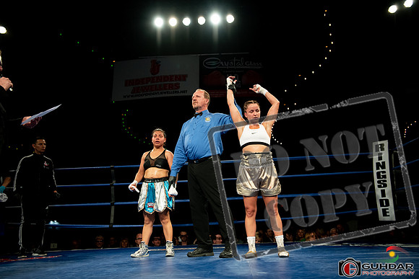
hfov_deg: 55.8
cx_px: 210
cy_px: 140
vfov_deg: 38.9
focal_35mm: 34
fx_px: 396
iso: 1600
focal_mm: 34
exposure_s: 1/1250
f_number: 2.8
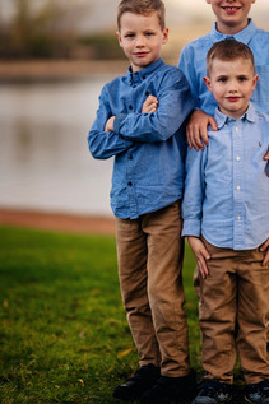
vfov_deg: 15.3
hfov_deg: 10.2
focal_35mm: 134
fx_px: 1503
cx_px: 211
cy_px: 141
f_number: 1.4
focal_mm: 85
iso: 100
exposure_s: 1/1600
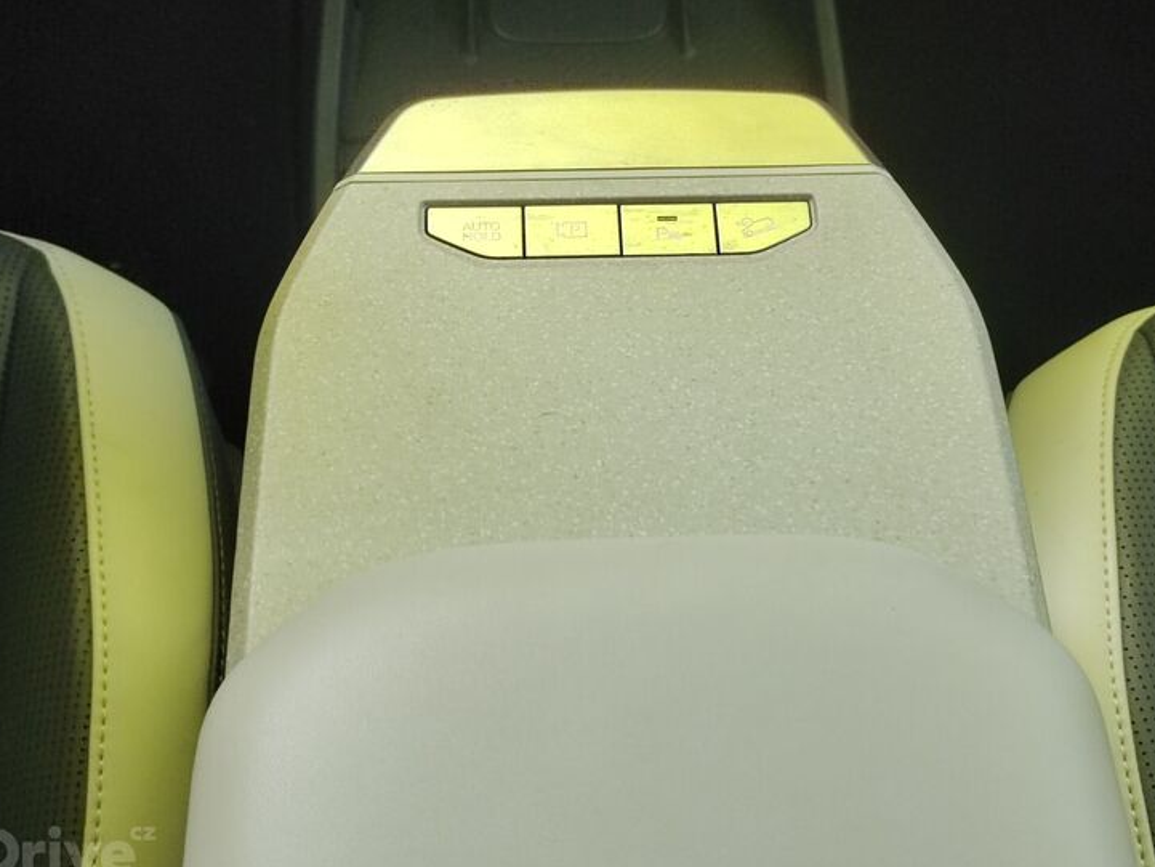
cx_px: 633
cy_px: 384
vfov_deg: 22.9
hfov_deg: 30.2
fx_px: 2136
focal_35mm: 64
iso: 800
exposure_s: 1/100
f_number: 1.9
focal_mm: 5.52
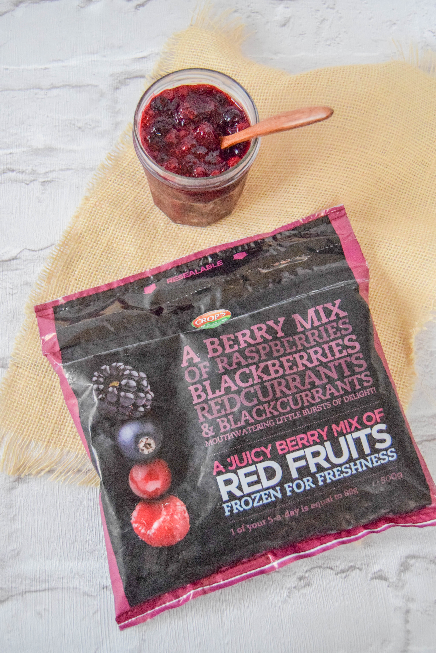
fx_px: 627
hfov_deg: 38.4
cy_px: 326
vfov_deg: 55.1
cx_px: 218
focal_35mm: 34
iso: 6400
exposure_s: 1/50
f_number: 3.8
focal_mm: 23
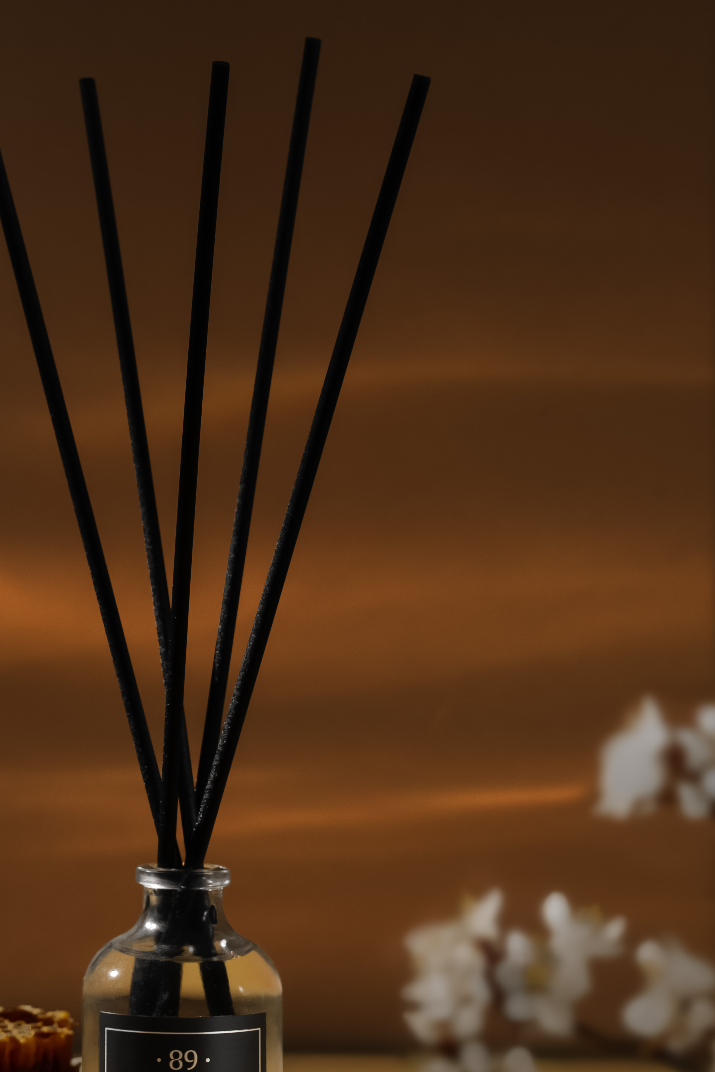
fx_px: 3929
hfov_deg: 10.4
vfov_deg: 15.5
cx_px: 195
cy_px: 582
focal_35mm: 132
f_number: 8
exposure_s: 1/20
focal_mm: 90
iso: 200
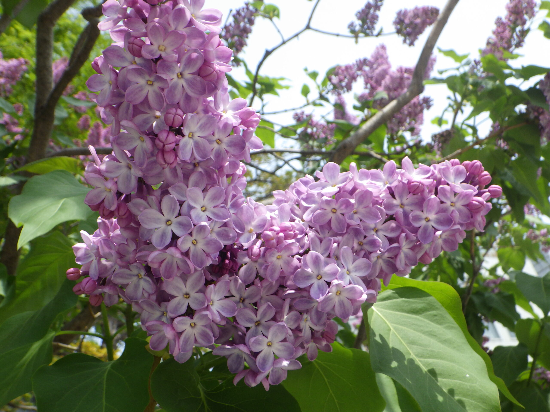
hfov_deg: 54.0
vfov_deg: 41.8
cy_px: 206
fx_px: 540
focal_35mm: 34
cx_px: 275
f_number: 4.6
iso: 125
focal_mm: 6.1
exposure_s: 1/400
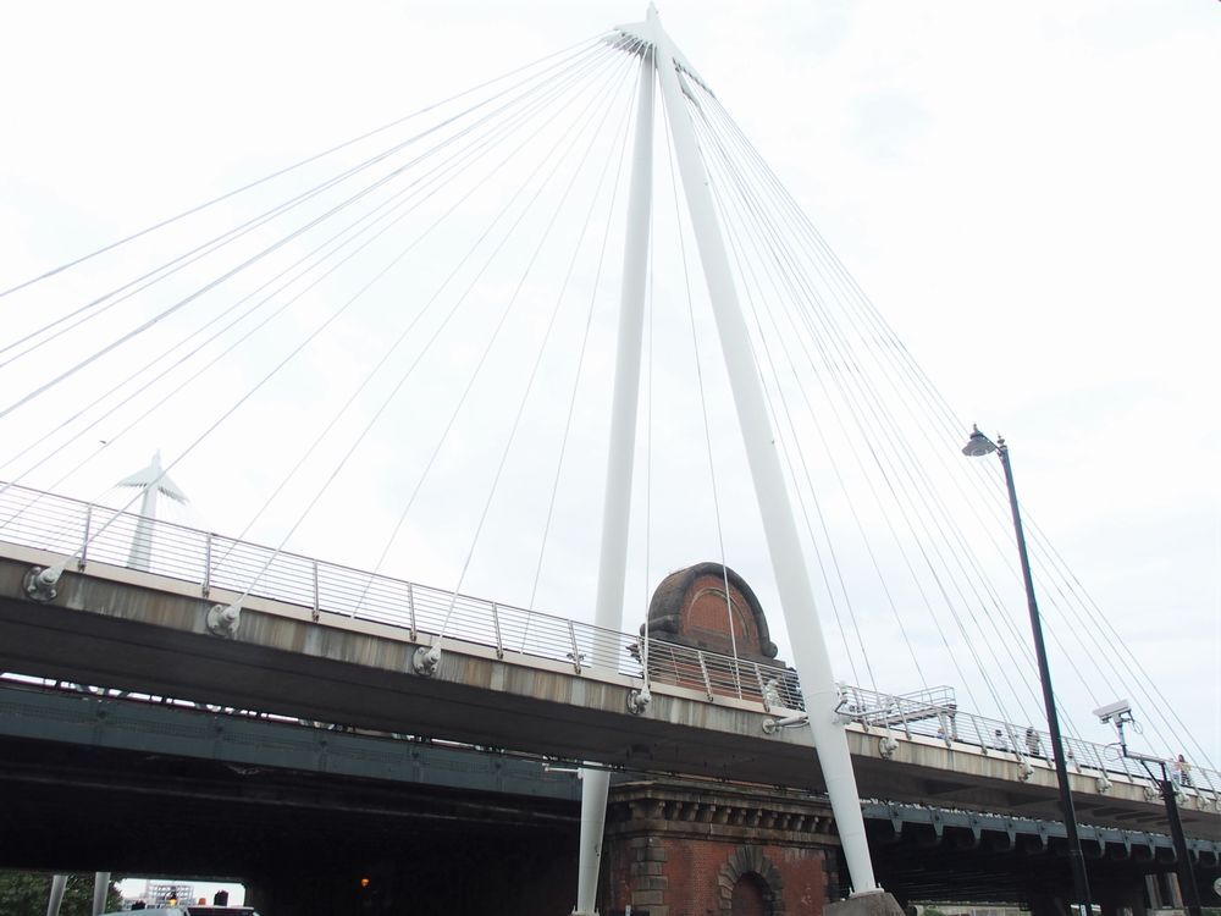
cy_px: 458
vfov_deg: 49.7
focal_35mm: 28
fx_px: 988
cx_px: 610
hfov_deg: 63.4
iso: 100
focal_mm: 6
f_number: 3.5
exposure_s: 1/320
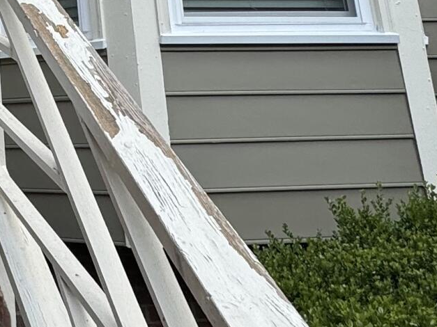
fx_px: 846
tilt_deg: +17.3
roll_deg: +1.0
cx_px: -105
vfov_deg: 19.9
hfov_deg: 25.6
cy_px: -115
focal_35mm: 67
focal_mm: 2.22
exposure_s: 1/899
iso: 40
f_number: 2.2
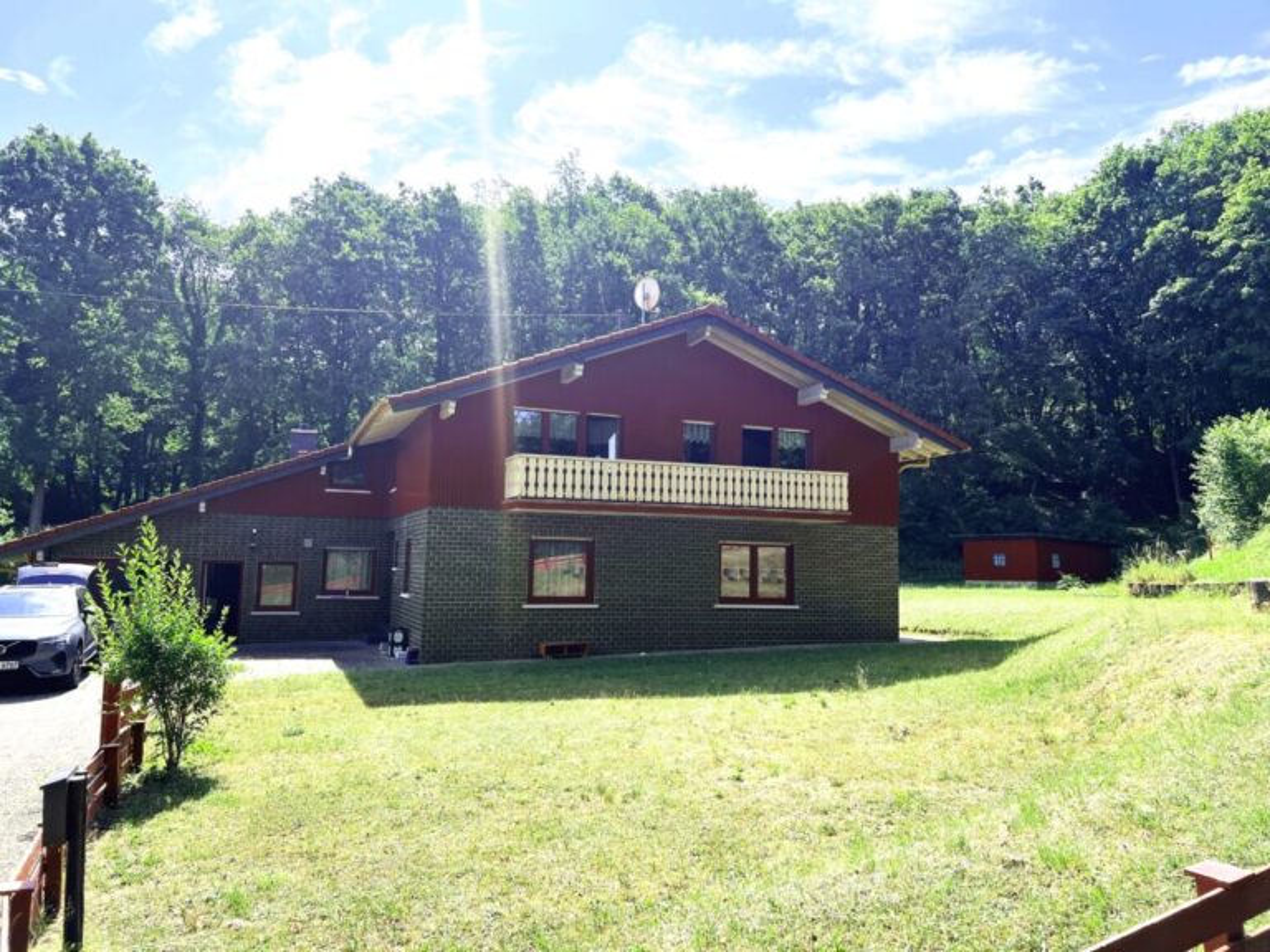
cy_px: 476
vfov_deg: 53.1
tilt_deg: +7.9
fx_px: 954
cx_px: 635
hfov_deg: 67.3
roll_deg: -1.9
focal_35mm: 26
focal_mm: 5.7
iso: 50
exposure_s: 1/1934
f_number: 1.5
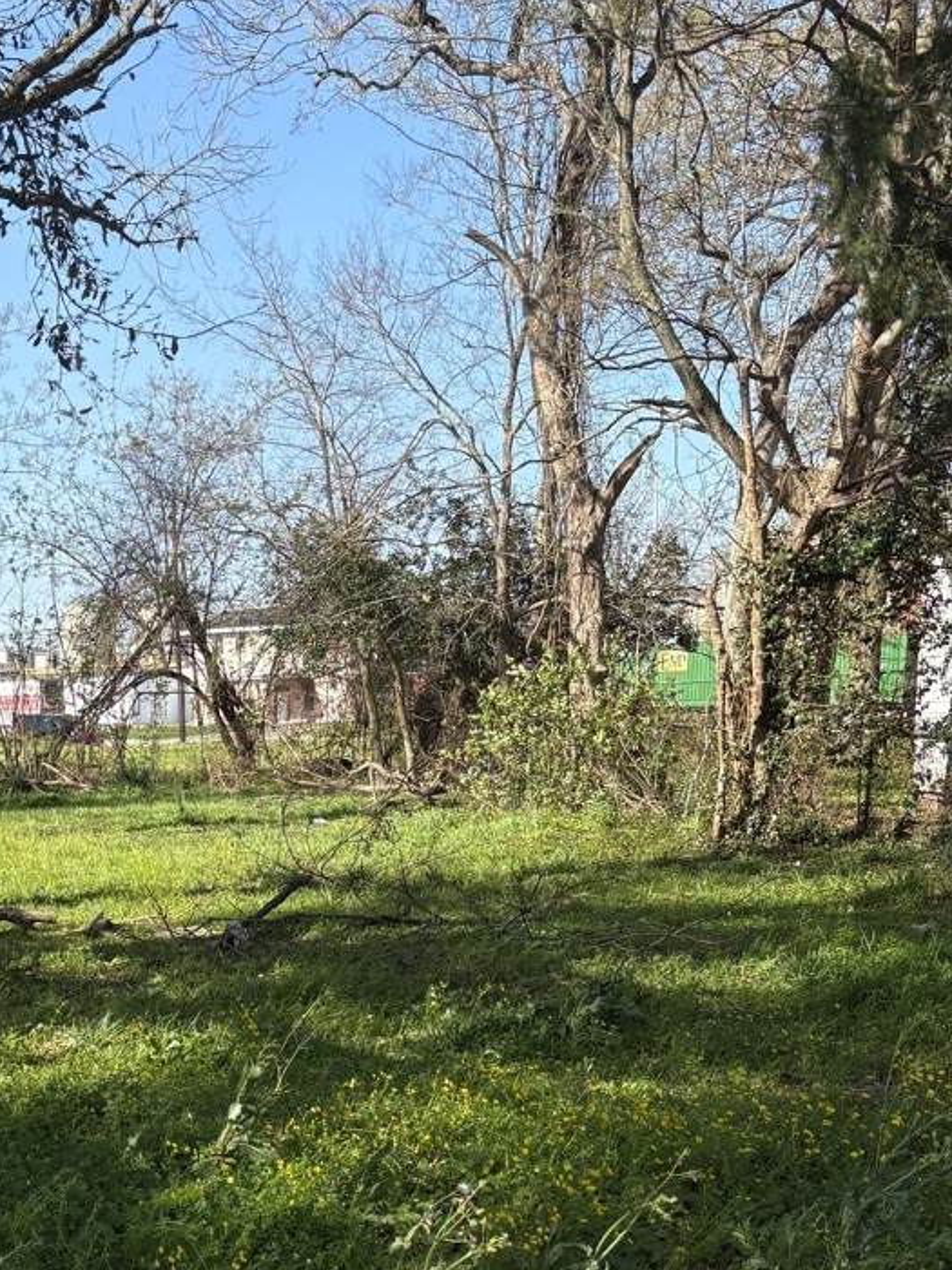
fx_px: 2092
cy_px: 1042
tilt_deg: -8.4
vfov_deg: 32.7
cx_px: 83
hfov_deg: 24.8
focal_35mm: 57
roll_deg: +1.7
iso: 50
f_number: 1.6
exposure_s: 1/1587
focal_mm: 5.96
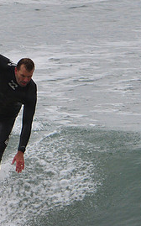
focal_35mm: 1208
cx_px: 21
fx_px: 7431
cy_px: 147
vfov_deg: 1.7
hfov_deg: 1.1
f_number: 13
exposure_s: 1/500
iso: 1000
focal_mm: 550
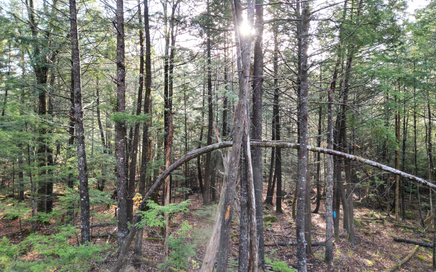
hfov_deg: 70.4
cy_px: 118
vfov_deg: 47.5
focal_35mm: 26
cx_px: 215
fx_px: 309
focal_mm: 6.72
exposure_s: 1/90
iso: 130
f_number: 1.7
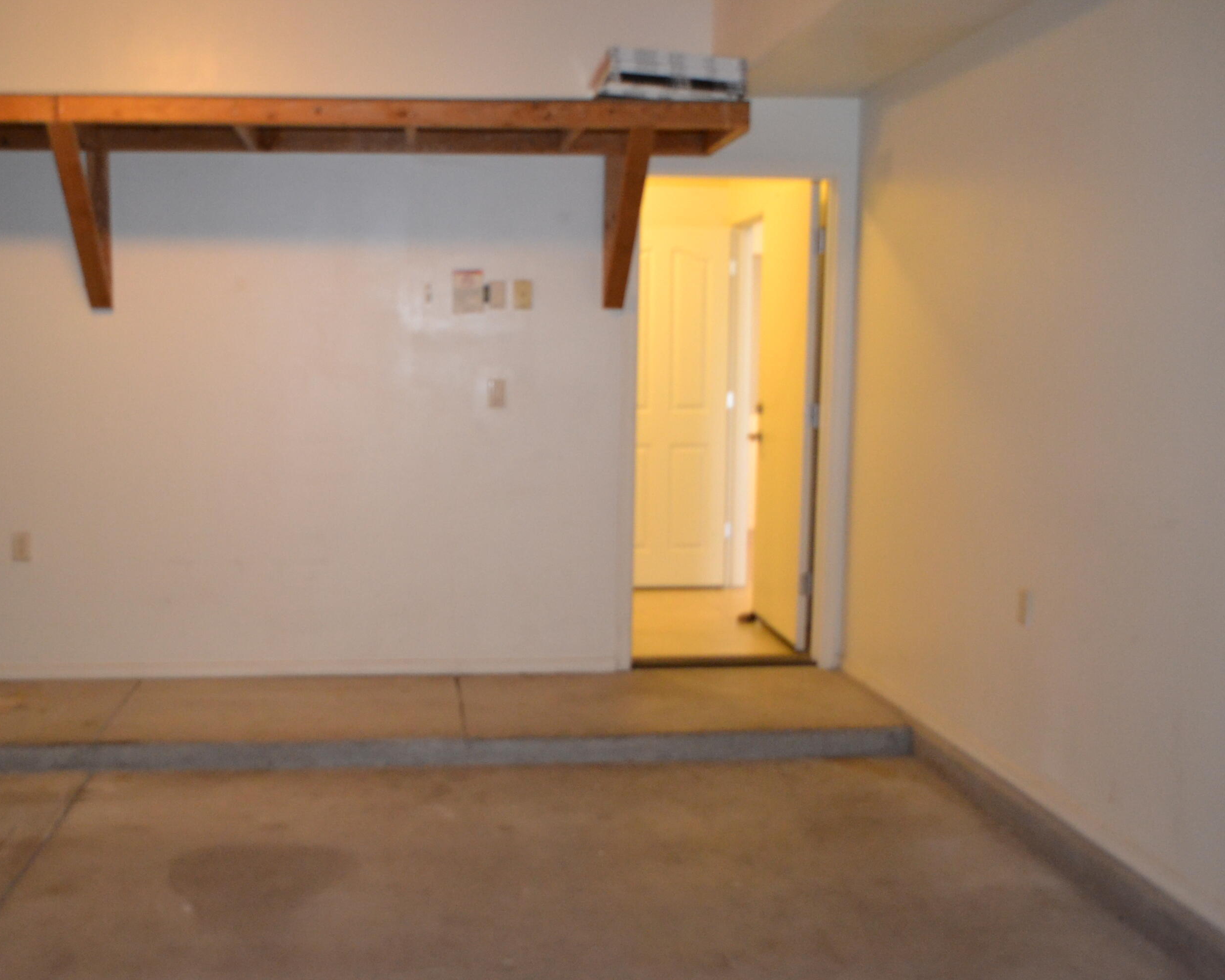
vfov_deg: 43.4
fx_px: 1233
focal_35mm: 34
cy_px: 488
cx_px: 500
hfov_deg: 52.5
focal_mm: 20
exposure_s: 1/60
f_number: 3.8
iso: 2000
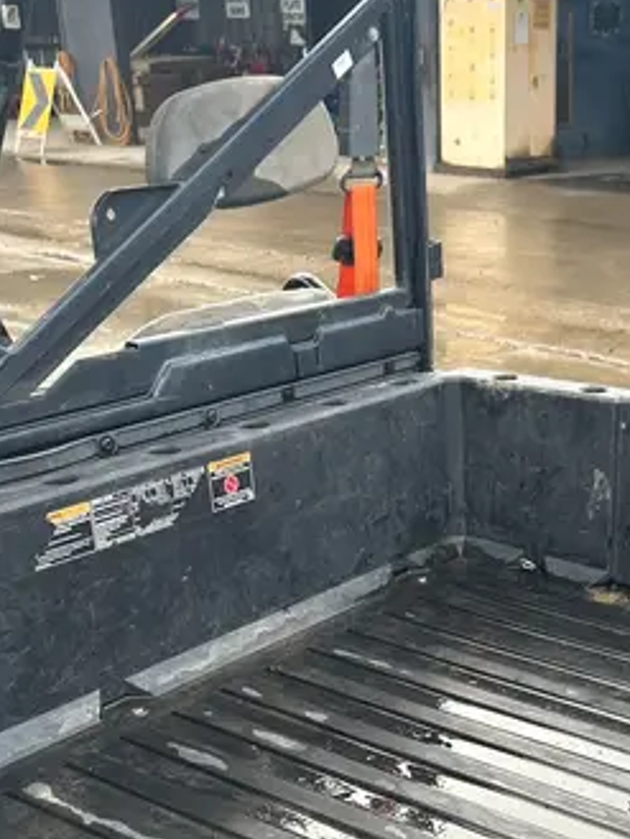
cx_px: 536
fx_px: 1407
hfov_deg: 24.7
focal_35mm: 58
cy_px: 672
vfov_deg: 32.3
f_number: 1.5
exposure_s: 1/160
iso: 40
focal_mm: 5.7
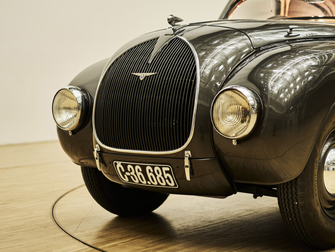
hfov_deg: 26.9
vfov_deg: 20.4
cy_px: 105
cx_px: 219
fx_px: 697
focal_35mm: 72
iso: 400
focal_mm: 55
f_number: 2.2
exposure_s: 1/15
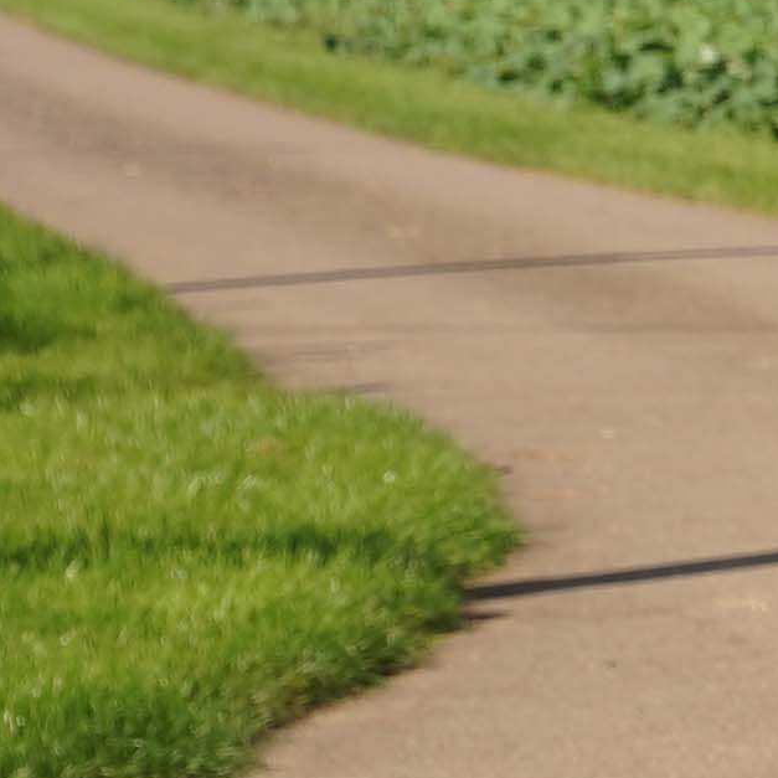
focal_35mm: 375
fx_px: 9531
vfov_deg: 4.7
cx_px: 3025
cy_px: -176
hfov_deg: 4.3
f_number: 5
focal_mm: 46.1
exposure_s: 1/400
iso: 125
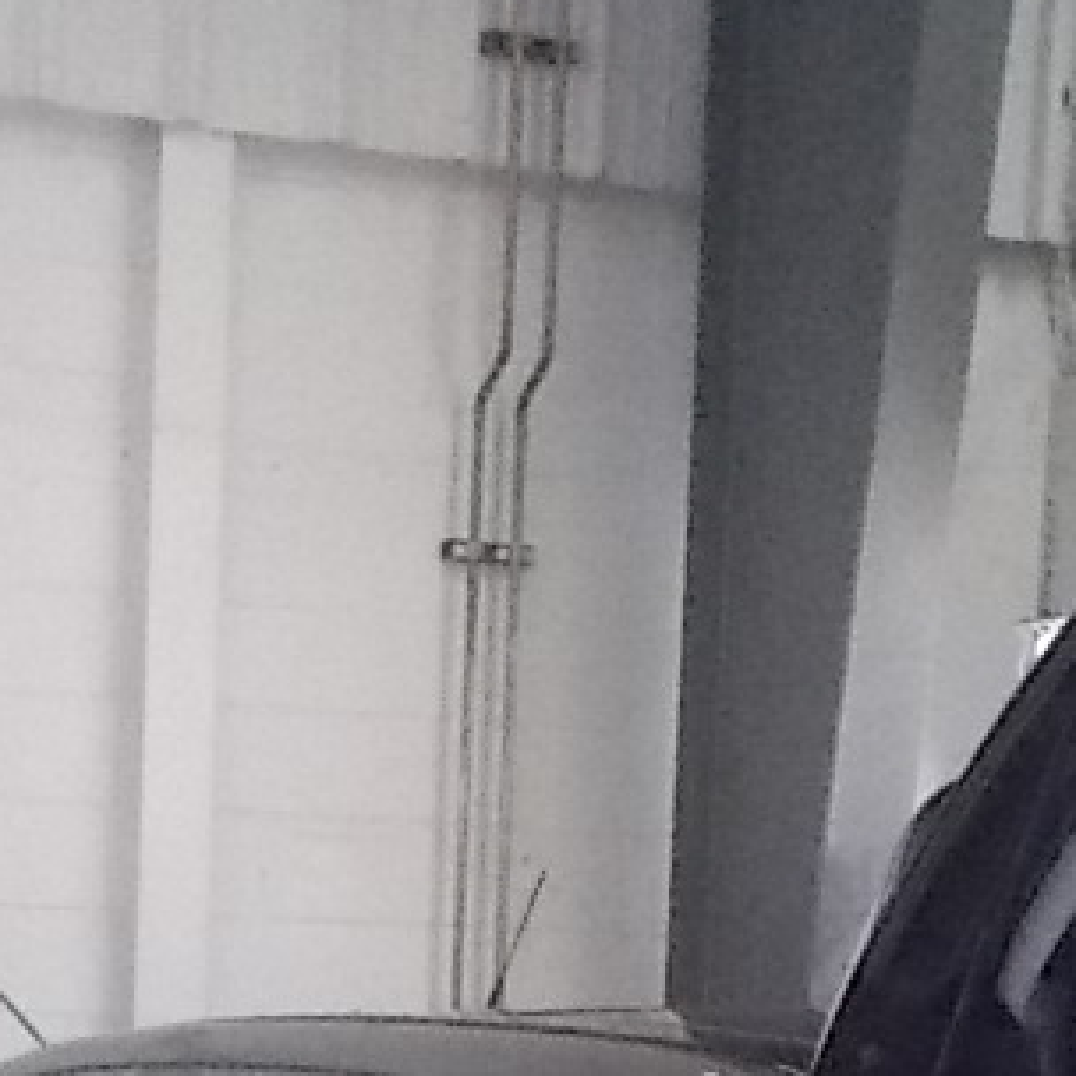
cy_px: 1646
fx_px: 4748
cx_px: 290
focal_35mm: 135
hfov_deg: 12.9
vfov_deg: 12.3
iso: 640
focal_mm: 4.1
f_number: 3.3
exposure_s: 1/125
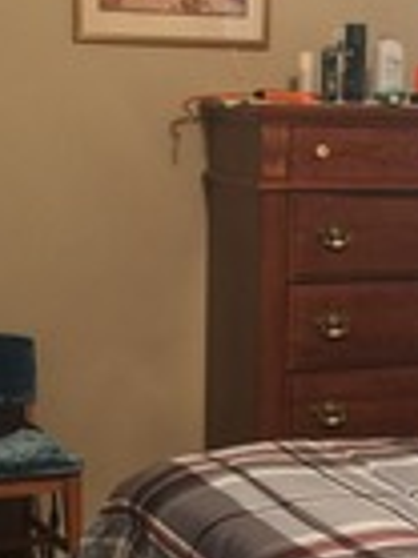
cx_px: 430
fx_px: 1613
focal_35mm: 100
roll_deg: -2.2
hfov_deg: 14.5
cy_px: 325
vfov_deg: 19.6
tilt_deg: -11.6
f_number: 2.2
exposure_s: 1/15
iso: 125
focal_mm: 4.15
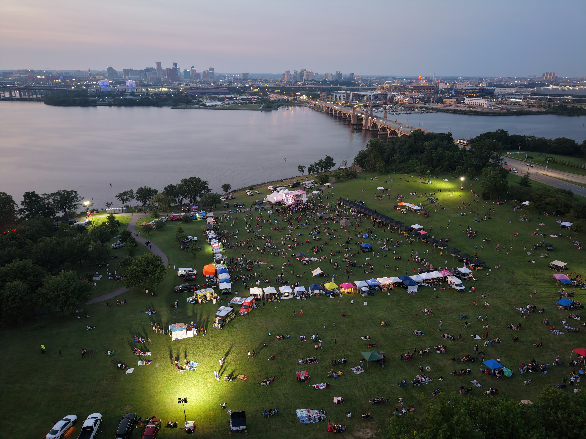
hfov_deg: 71.6
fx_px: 406
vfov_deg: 56.8
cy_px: 220
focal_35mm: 24
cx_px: 293
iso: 220
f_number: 1.8
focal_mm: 8.67
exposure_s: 1/15
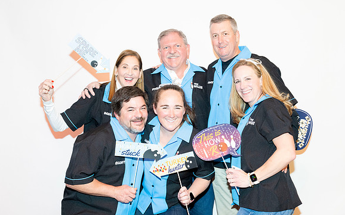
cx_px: 172
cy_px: 111
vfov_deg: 29.8
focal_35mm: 43
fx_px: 404
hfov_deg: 46.2
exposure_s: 1/60
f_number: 5.6
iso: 1600
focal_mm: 42
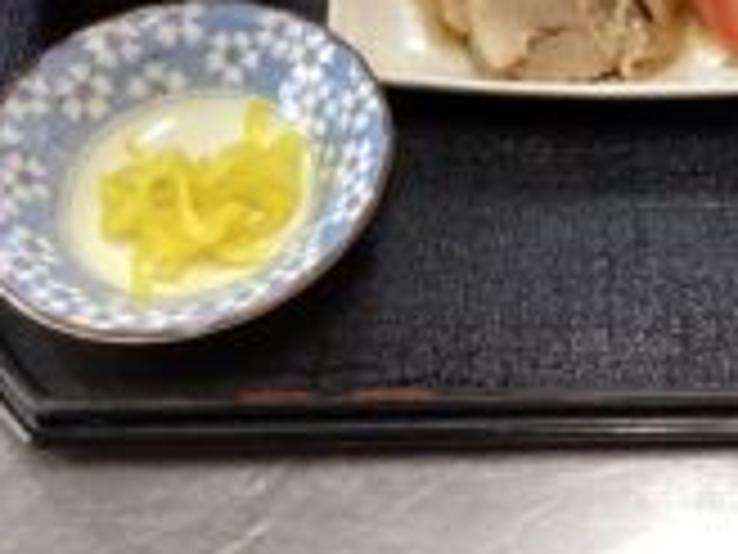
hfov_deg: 26.6
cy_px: 11
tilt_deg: -49.2
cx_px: 646
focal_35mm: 71
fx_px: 1514
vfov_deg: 20.1
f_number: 2.4
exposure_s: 1/60
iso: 160
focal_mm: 3.3
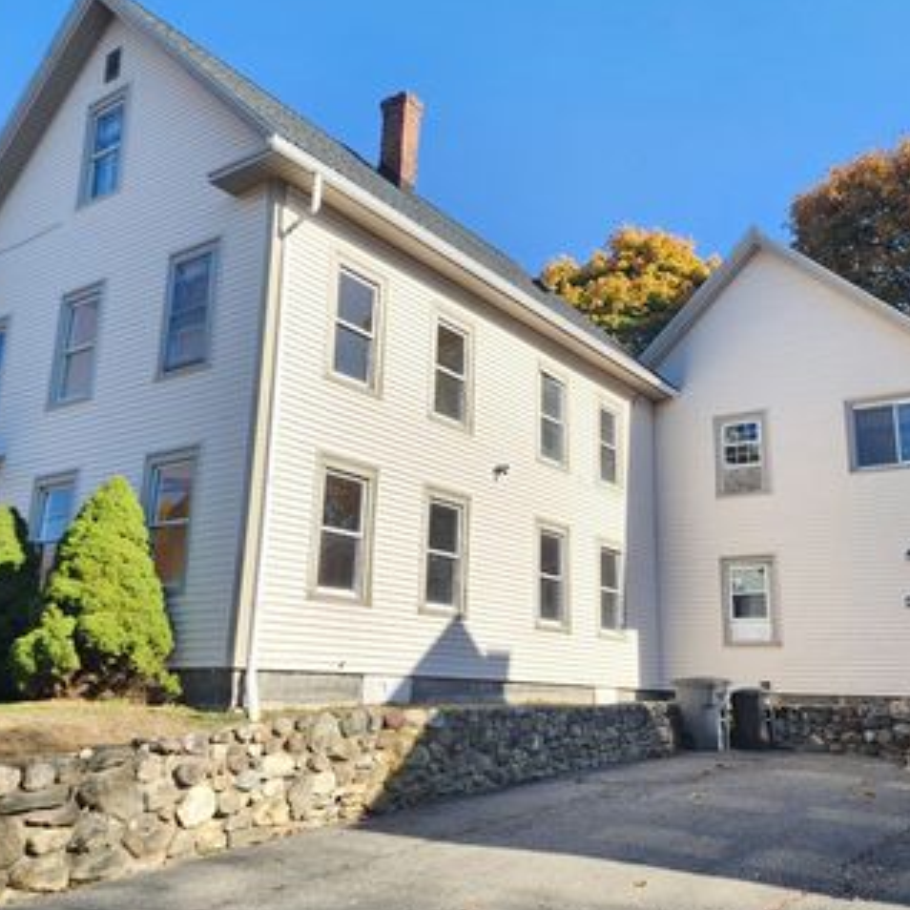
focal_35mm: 32
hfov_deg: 51.0
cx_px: 492
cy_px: 456
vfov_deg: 51.1
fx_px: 952
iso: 12
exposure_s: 1/333
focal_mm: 6.4
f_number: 1.8
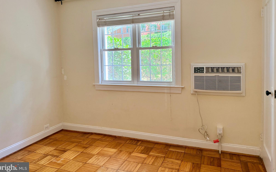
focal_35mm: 26
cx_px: 136
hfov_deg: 70.4
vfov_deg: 47.3
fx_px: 196
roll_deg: +1.5
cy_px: 68
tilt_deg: -2.2
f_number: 1.78
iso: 200
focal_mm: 6.76
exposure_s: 1/117
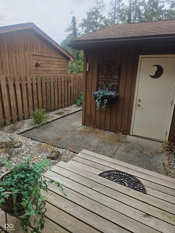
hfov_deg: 58.9
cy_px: 116
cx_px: 88
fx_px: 155
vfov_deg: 73.9
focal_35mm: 23
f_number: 1.7
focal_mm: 6.3
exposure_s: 1/2723
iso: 80
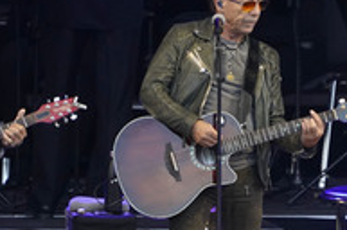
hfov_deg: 1.5
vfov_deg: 1.0
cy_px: 158
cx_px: 112
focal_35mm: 1402
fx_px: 13491
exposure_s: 1/500
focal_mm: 600
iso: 2500
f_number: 6.3
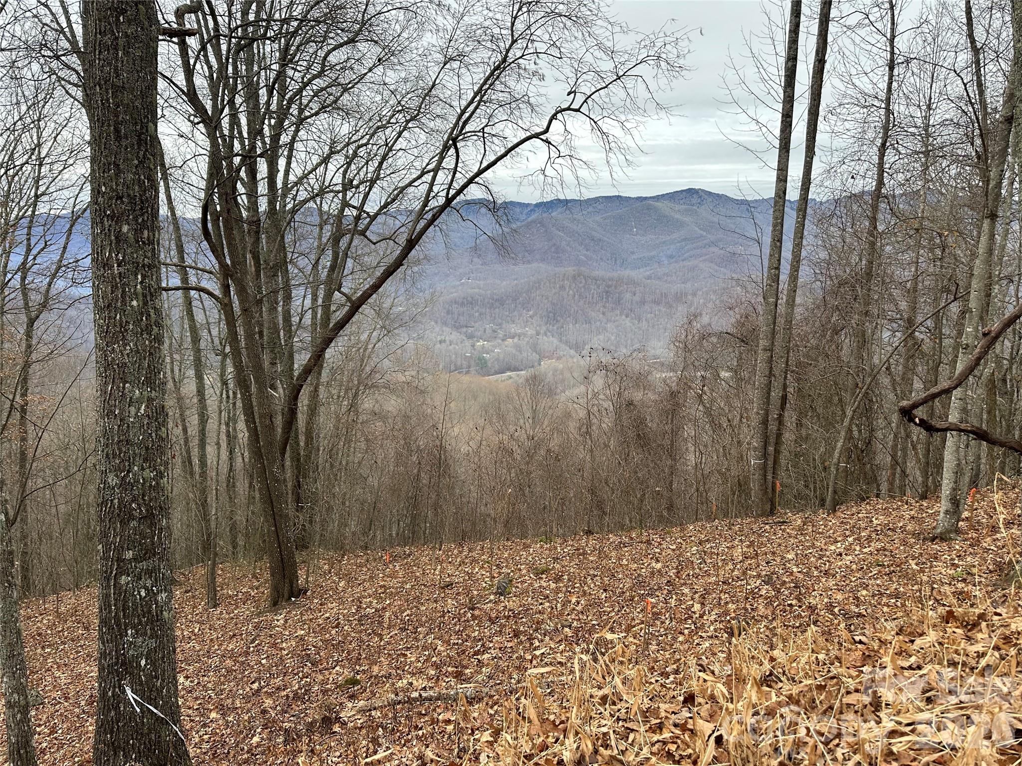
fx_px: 709
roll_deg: -2.6
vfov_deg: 56.8
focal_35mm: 24
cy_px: 383
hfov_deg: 71.6
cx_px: 511
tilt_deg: -9.3
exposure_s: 1/822
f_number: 1.78
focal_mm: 6.86
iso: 80
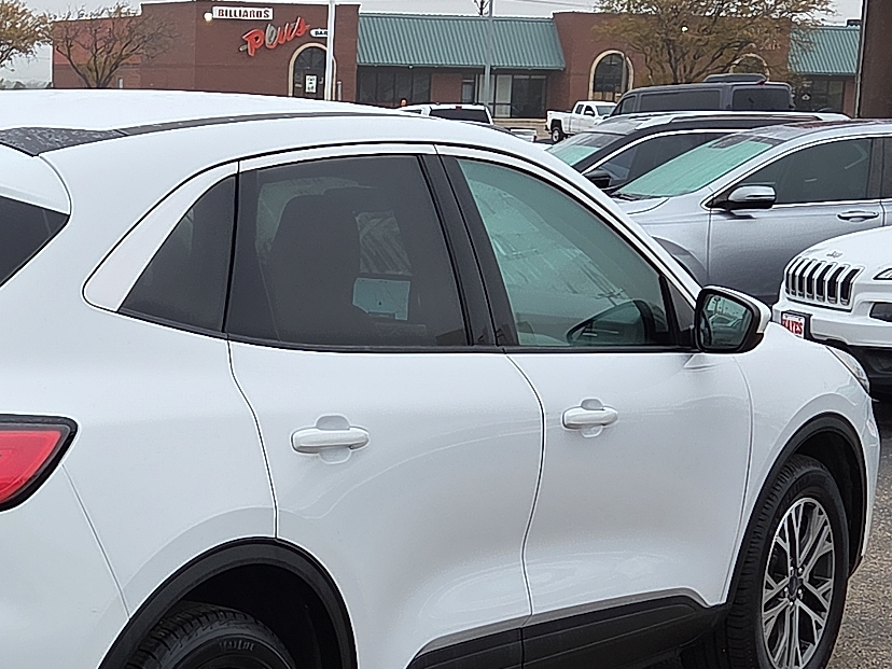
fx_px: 2242
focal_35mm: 87
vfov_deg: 16.9
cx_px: 86
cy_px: 511
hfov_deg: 22.0
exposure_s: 1/833
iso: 76
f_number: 1.8
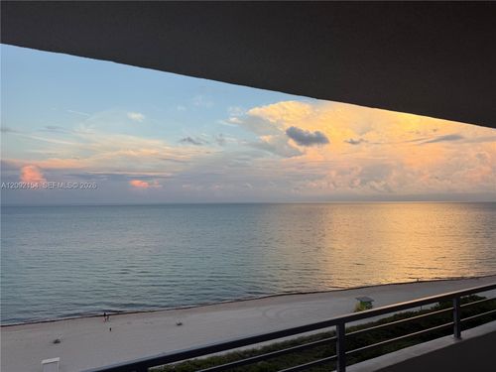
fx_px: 344
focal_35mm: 24
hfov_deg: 71.6
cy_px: 186
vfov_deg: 56.8
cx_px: 248
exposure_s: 1/563
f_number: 1.78
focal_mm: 6.76
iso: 80
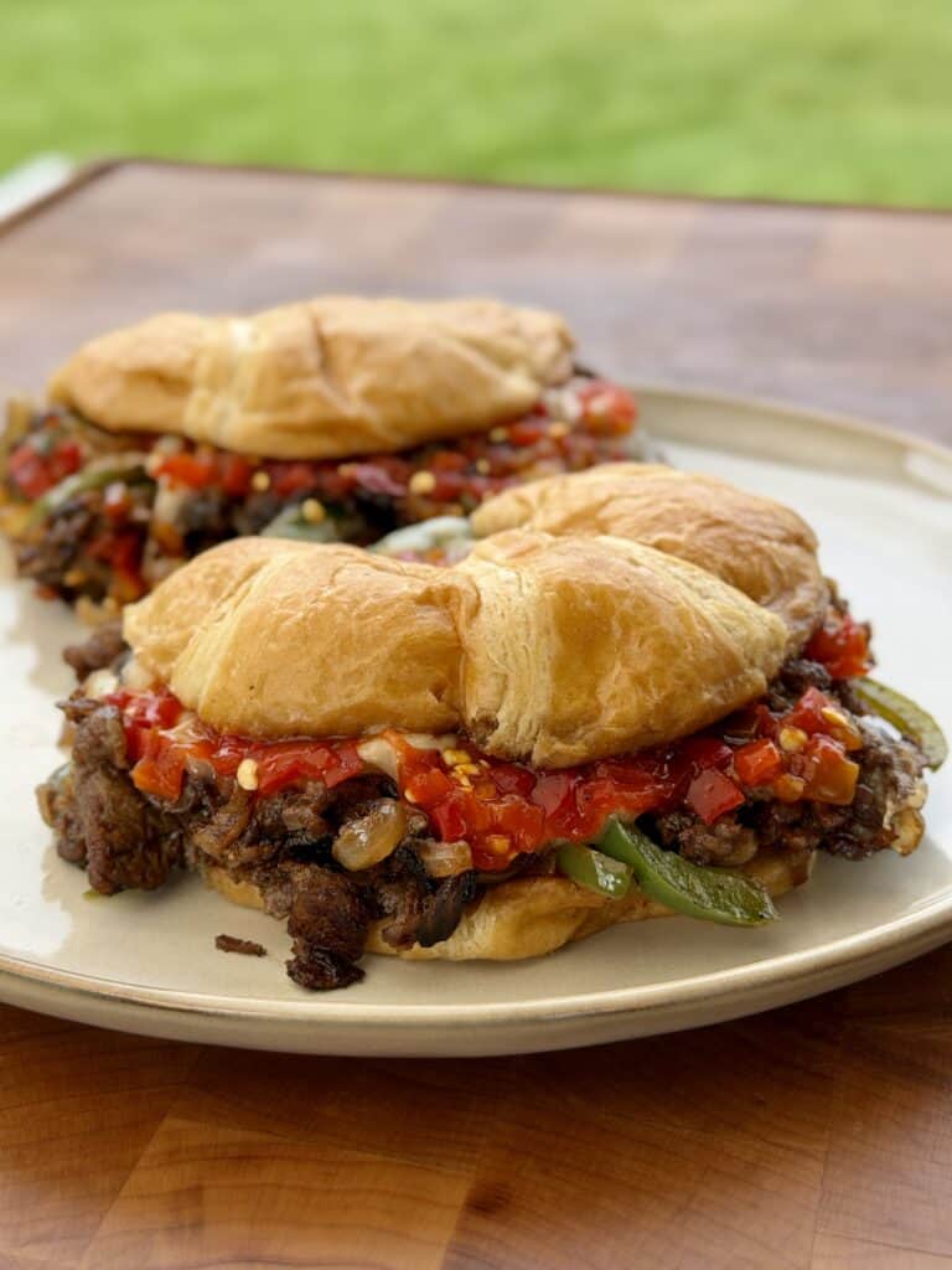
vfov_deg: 39.7
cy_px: 635
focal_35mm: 48
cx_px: 476
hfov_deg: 30.3
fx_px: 1760
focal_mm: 6.76
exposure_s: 1/1167
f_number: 1.78
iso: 64
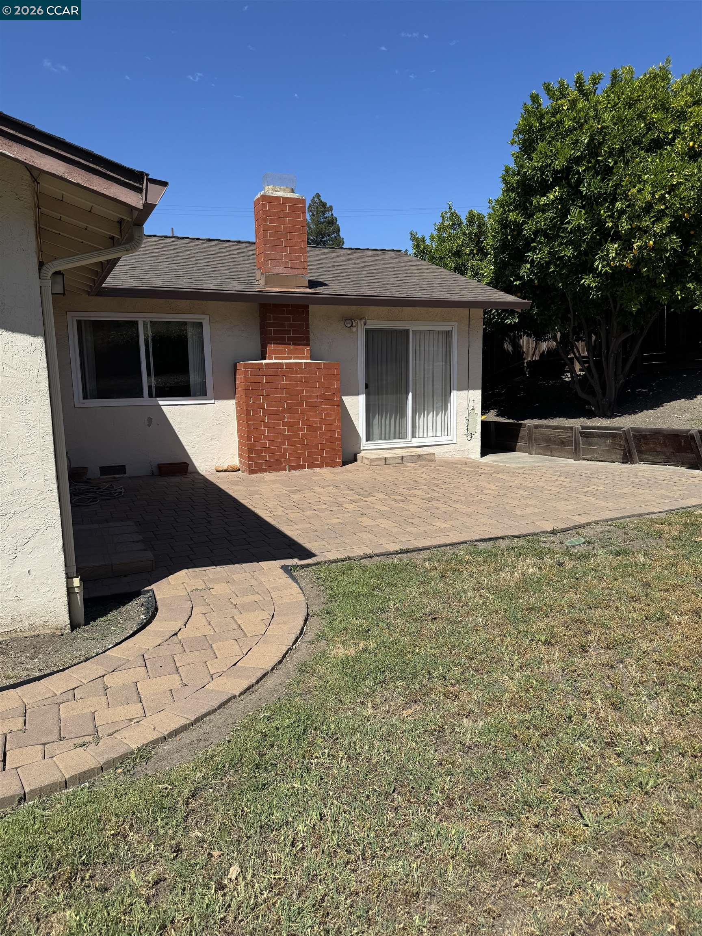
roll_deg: -0.7
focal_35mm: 24
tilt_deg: -10.1
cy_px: 468
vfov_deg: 71.6
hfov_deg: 56.8
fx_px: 649
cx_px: 351
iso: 80
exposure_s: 1/4608
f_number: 1.78
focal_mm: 6.76
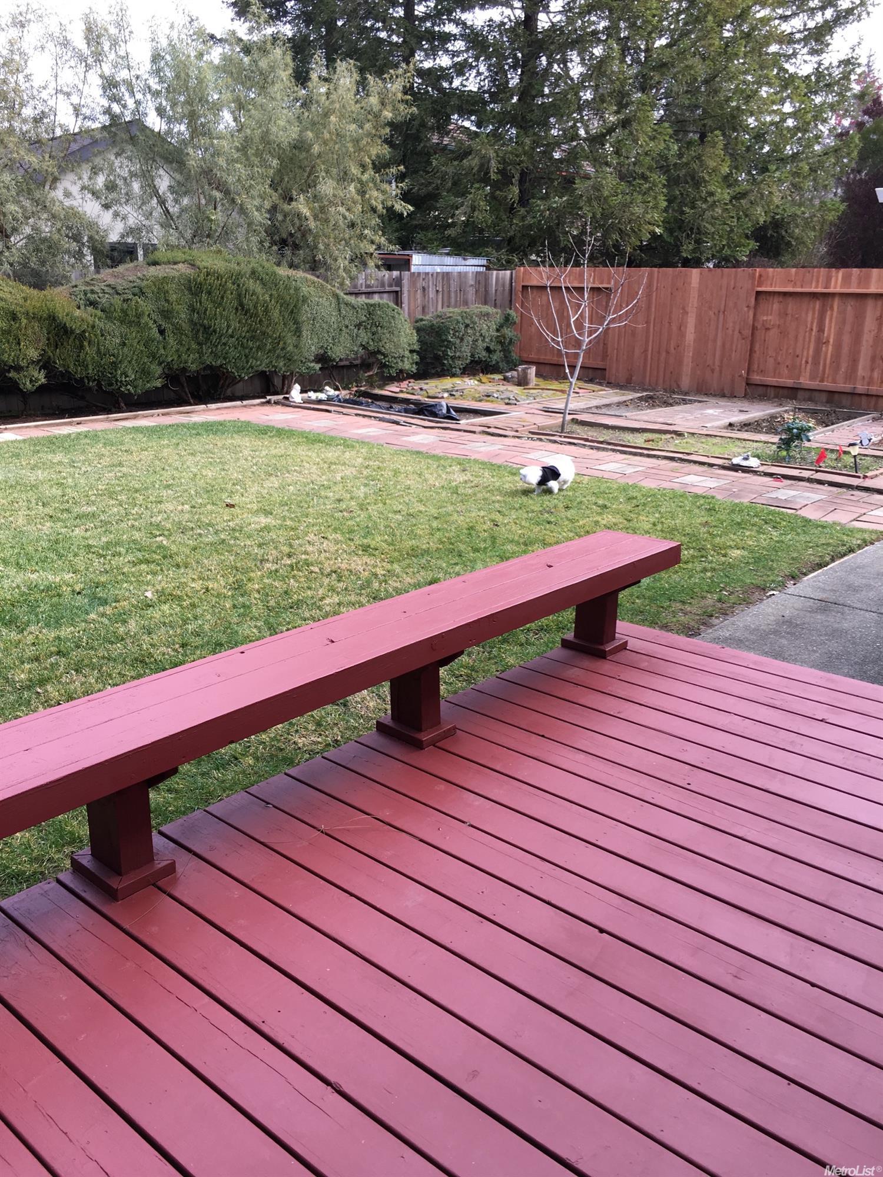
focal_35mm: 29
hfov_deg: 48.2
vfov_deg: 61.7
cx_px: 442
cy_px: 588
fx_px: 986
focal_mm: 4.15
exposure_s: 1/149
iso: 25
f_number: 2.2
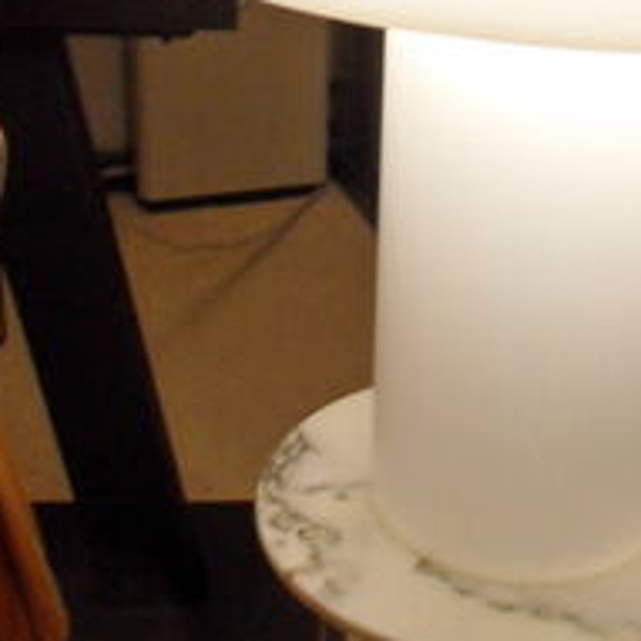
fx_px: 1487
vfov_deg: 24.3
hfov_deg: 24.0
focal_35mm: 71
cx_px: 487
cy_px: 299
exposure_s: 1/30
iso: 160
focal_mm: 4.2
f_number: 3.3
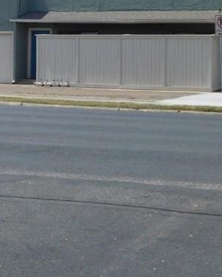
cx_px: -44
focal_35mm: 104
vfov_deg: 18.0
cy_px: 5
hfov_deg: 14.4
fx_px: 853
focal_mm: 7.1
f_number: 7.2
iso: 125
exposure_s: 1/400
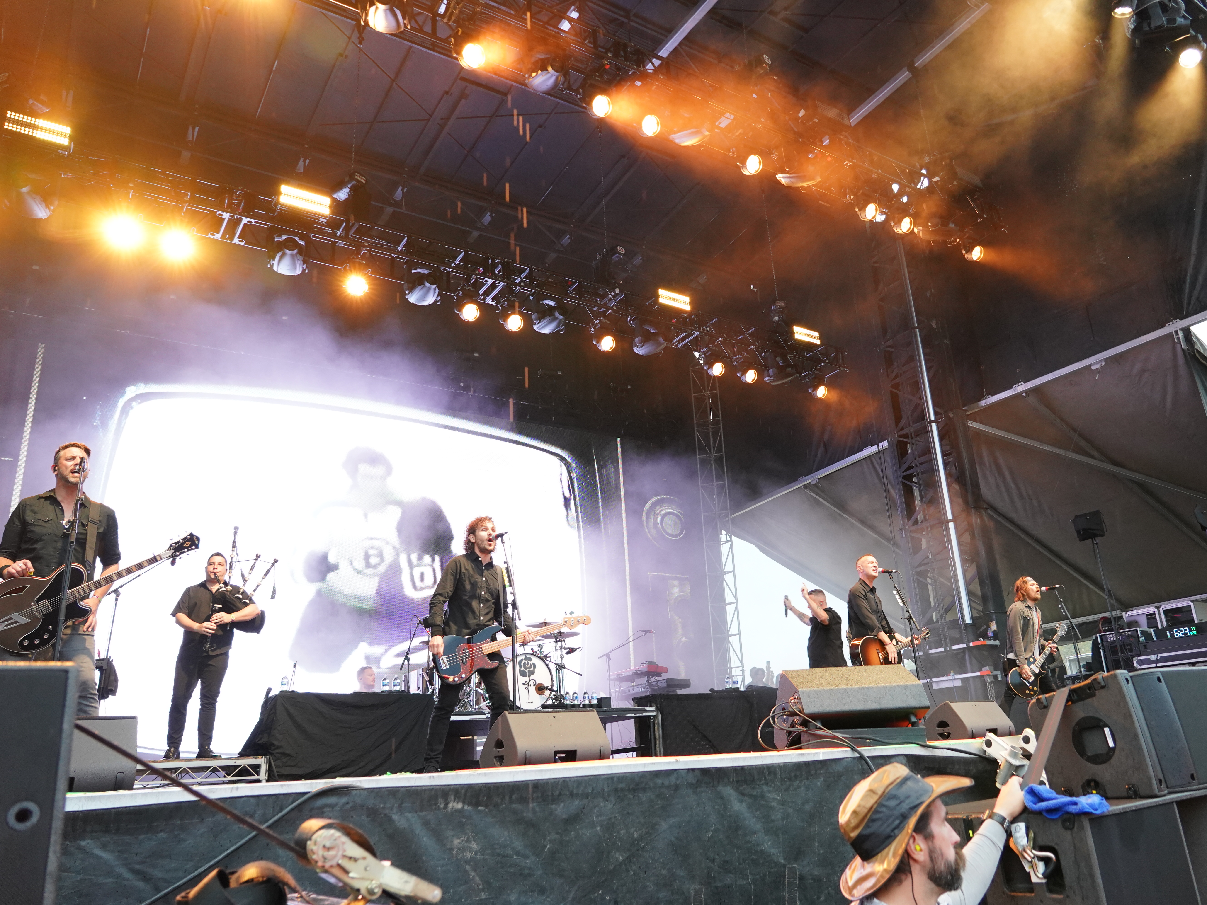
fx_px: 907
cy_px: 452
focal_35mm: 26
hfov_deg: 67.2
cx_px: 643
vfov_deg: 53.1
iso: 2500
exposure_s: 1/160
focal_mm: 24
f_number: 4
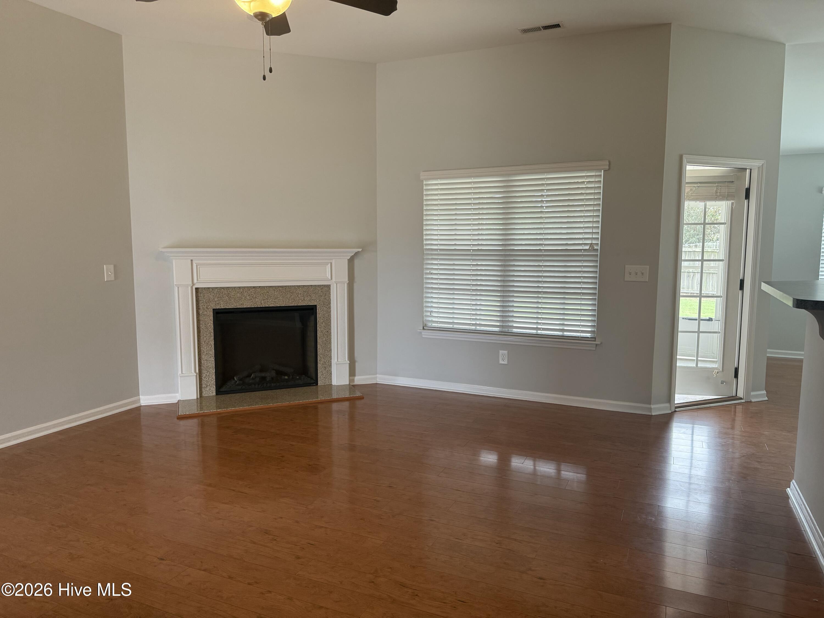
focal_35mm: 24
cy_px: 309
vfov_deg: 56.8
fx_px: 571
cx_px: 412
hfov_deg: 71.6
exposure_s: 1/120
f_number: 1.78
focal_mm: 6.76
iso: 200
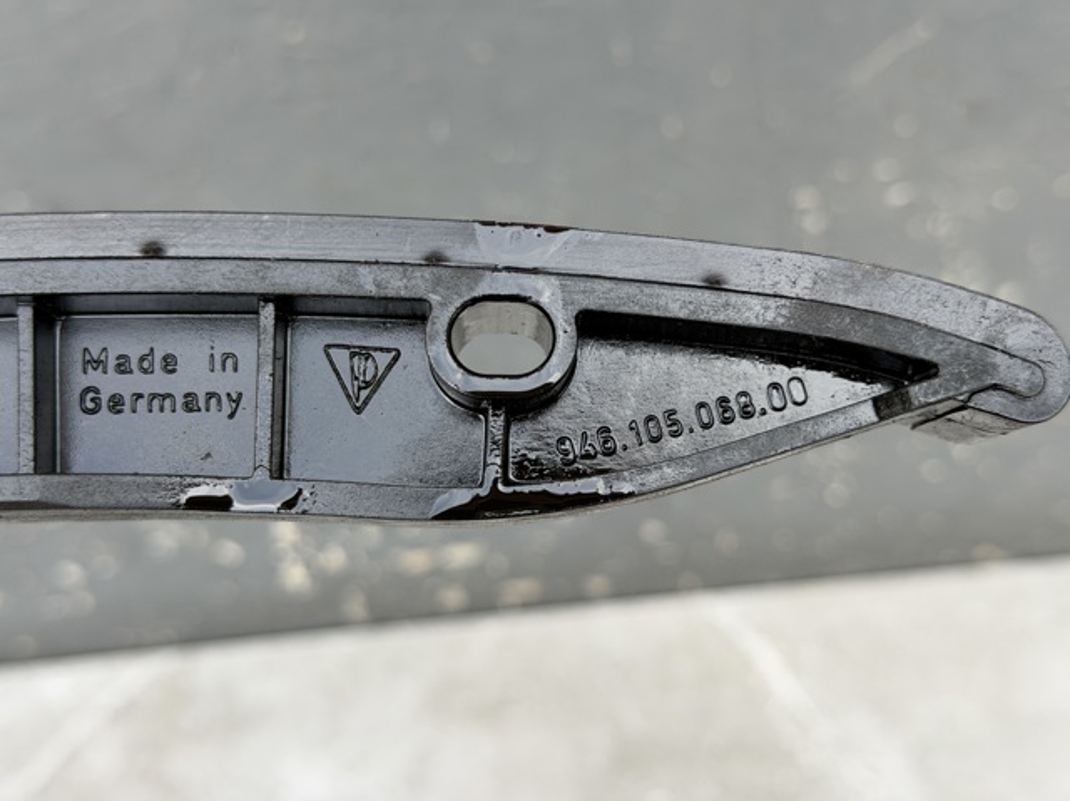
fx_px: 1483
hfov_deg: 39.7
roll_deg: +14.7
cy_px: 400
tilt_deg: -43.9
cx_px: 535
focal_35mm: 48
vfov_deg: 30.2
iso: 50
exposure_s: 1/202
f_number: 1.78
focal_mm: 6.76
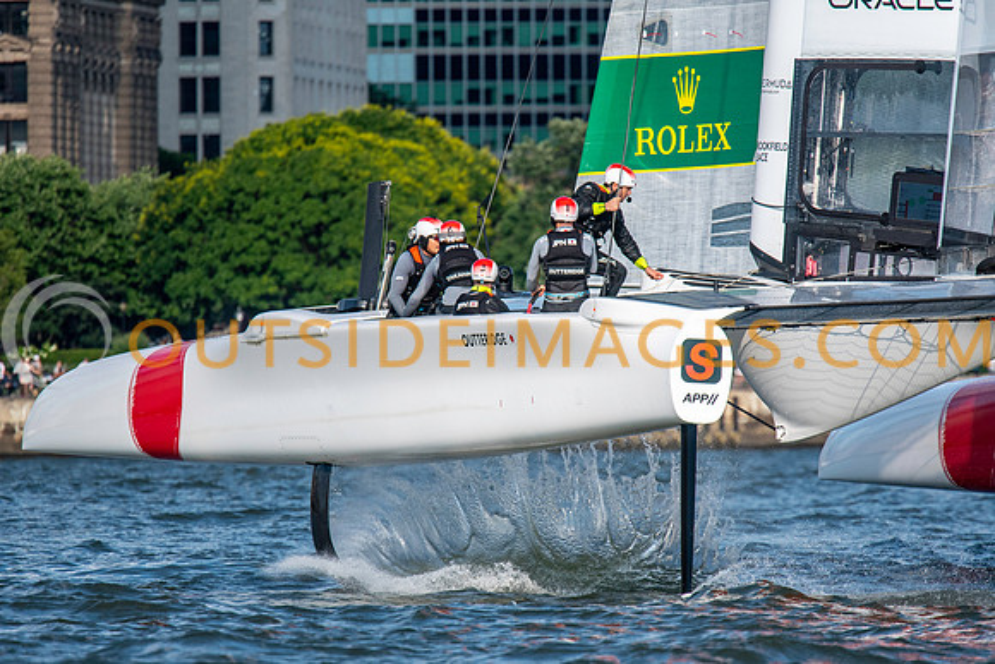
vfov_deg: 2.2
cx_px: 498
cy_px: 332
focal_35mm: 630
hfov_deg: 3.3
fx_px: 17416
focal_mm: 420
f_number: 5.6
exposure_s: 1/2500
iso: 500
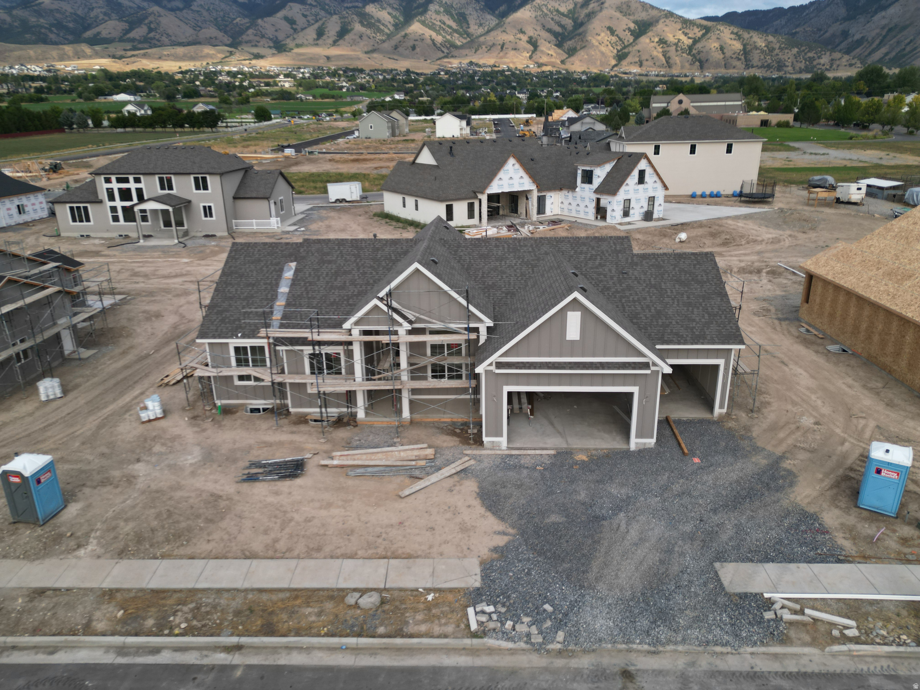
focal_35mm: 24
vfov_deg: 56.8
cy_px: 345
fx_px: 638
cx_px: 460
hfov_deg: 71.6
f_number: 1.7
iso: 100
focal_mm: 6.72
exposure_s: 1/40
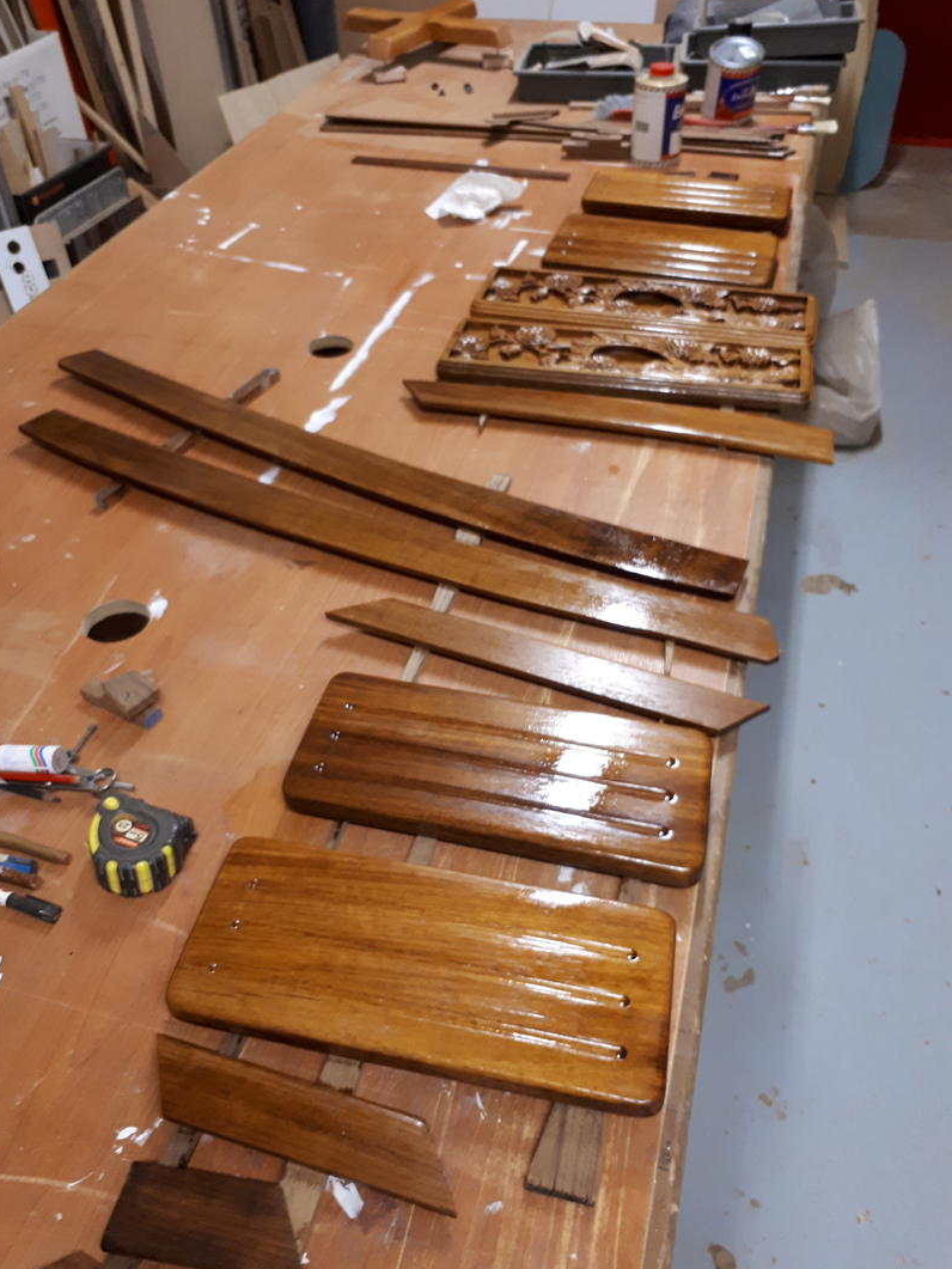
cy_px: 627
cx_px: 460
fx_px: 1027
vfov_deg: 63.4
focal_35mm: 28
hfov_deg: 49.7
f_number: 1.9
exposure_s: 1/20
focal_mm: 3.6
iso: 200
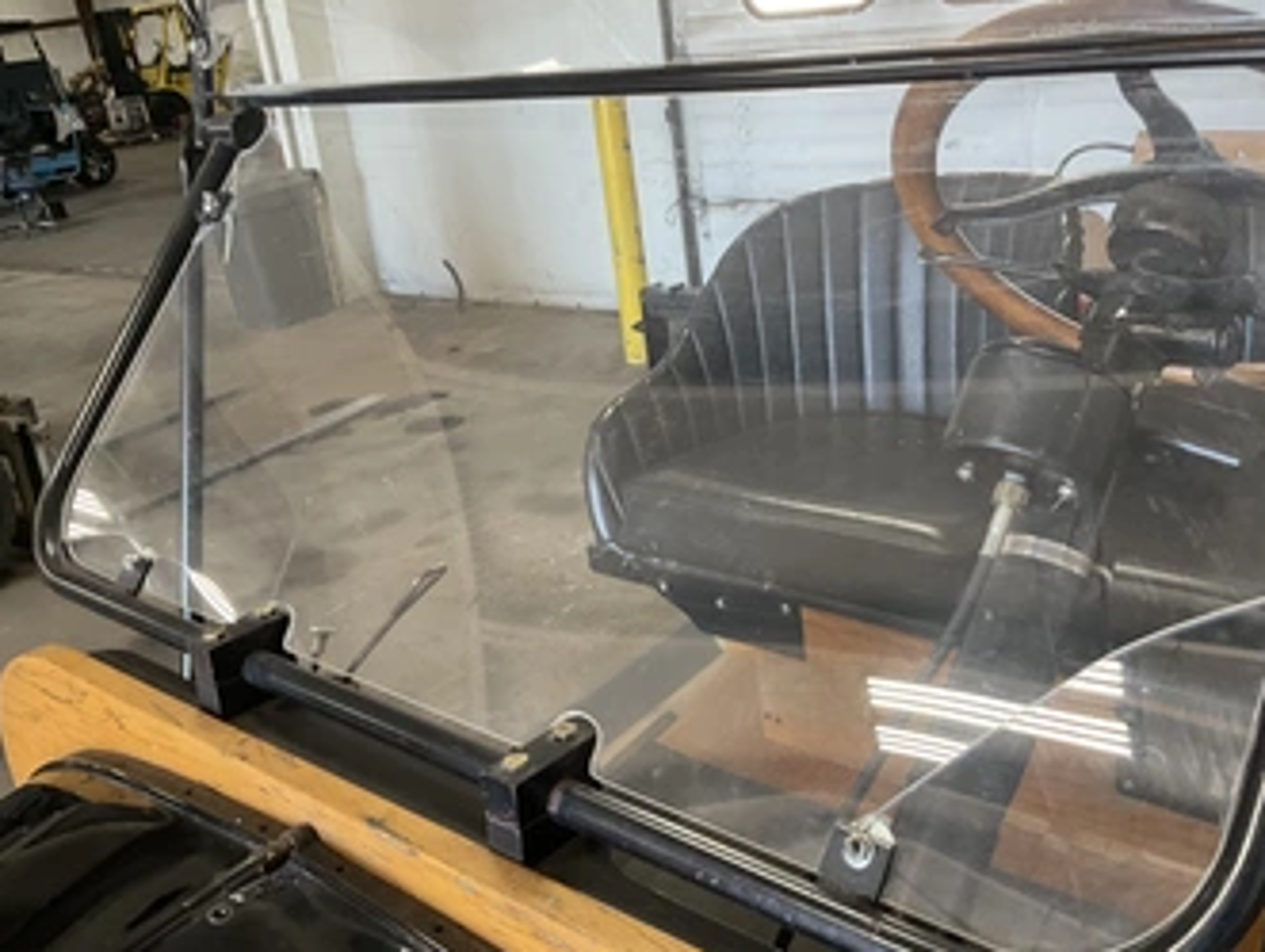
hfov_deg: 52.3
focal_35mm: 35
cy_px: 459
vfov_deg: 40.8
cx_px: 734
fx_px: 1280
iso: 80
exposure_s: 1/60
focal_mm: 3
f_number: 1.8
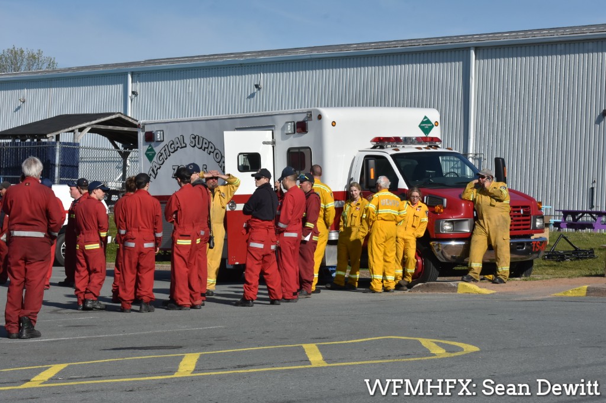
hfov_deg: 19.5
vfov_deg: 13.0
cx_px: 303
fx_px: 1767
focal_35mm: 105
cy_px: 202
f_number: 11
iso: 500
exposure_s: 1/1000
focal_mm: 70
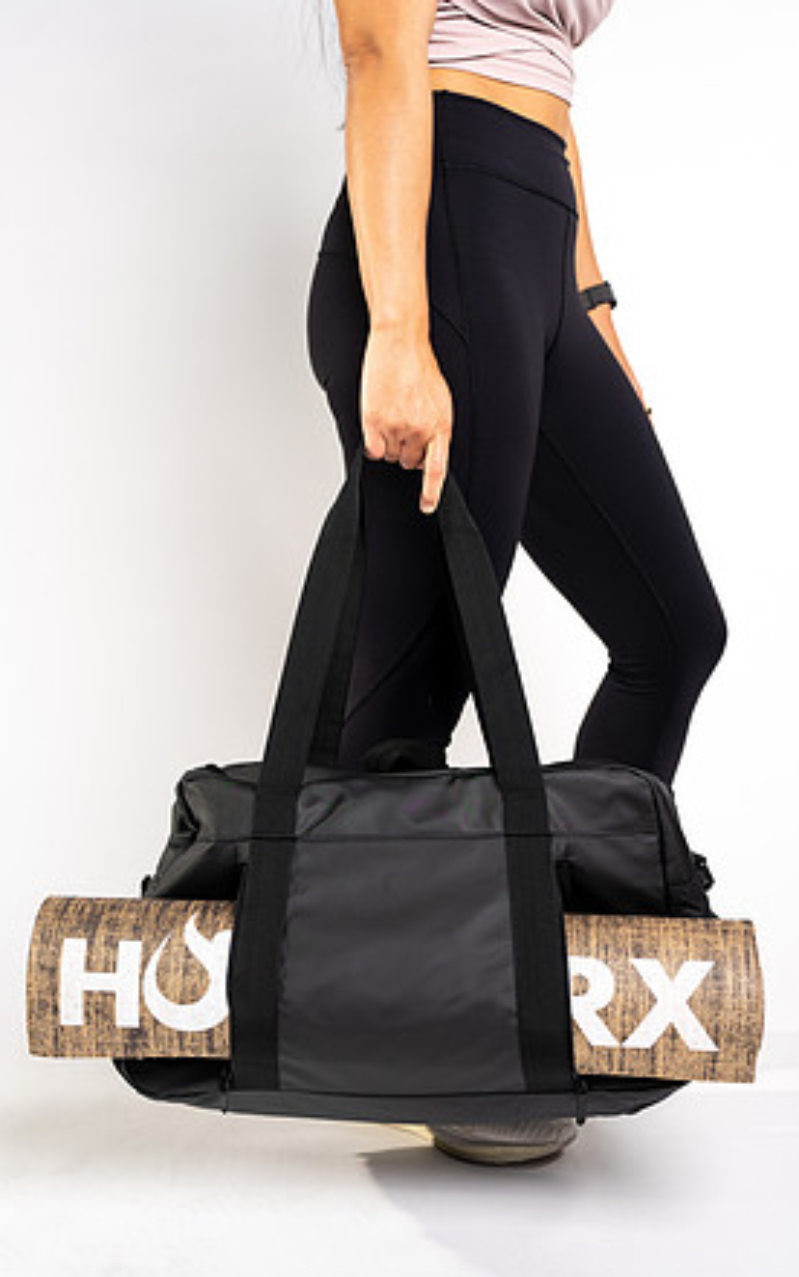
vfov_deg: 38.9
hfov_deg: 24.9
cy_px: 646
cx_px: 373
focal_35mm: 52
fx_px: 1810
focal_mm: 50
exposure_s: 1/160
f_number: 4
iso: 200
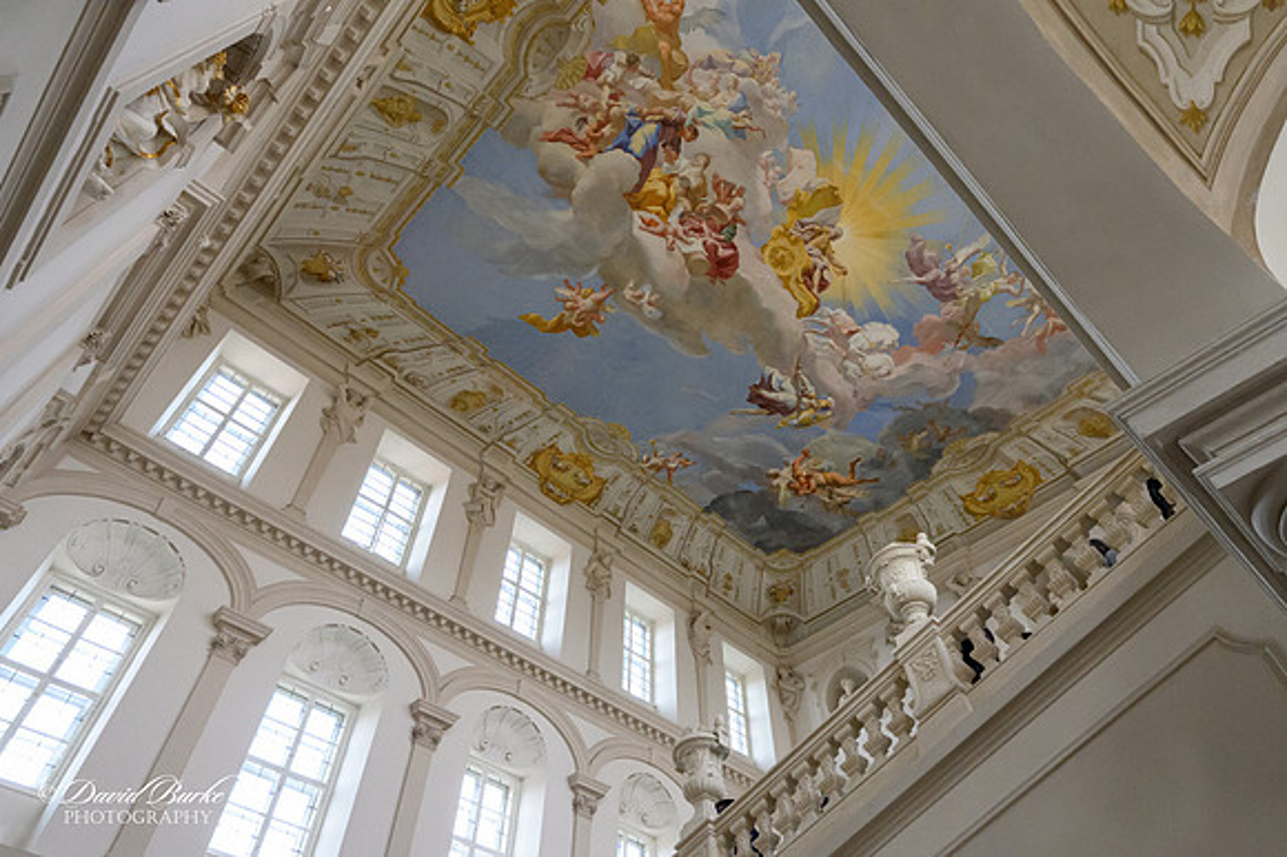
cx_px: 644
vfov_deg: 59.4
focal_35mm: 21
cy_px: 428
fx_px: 750
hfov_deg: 81.2
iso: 6400
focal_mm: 14
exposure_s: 1/320
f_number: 8
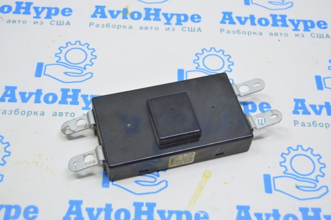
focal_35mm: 57
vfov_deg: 23.7
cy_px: 110
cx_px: 166
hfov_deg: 35.1
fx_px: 523
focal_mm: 38
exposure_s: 1/20
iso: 400
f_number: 5.6
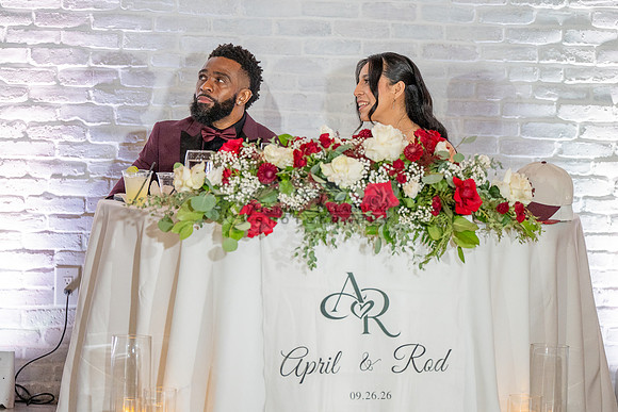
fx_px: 3654
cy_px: 206
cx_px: 309
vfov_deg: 6.5
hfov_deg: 9.7
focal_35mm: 213
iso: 1600
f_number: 2.8
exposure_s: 1/320
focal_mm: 200
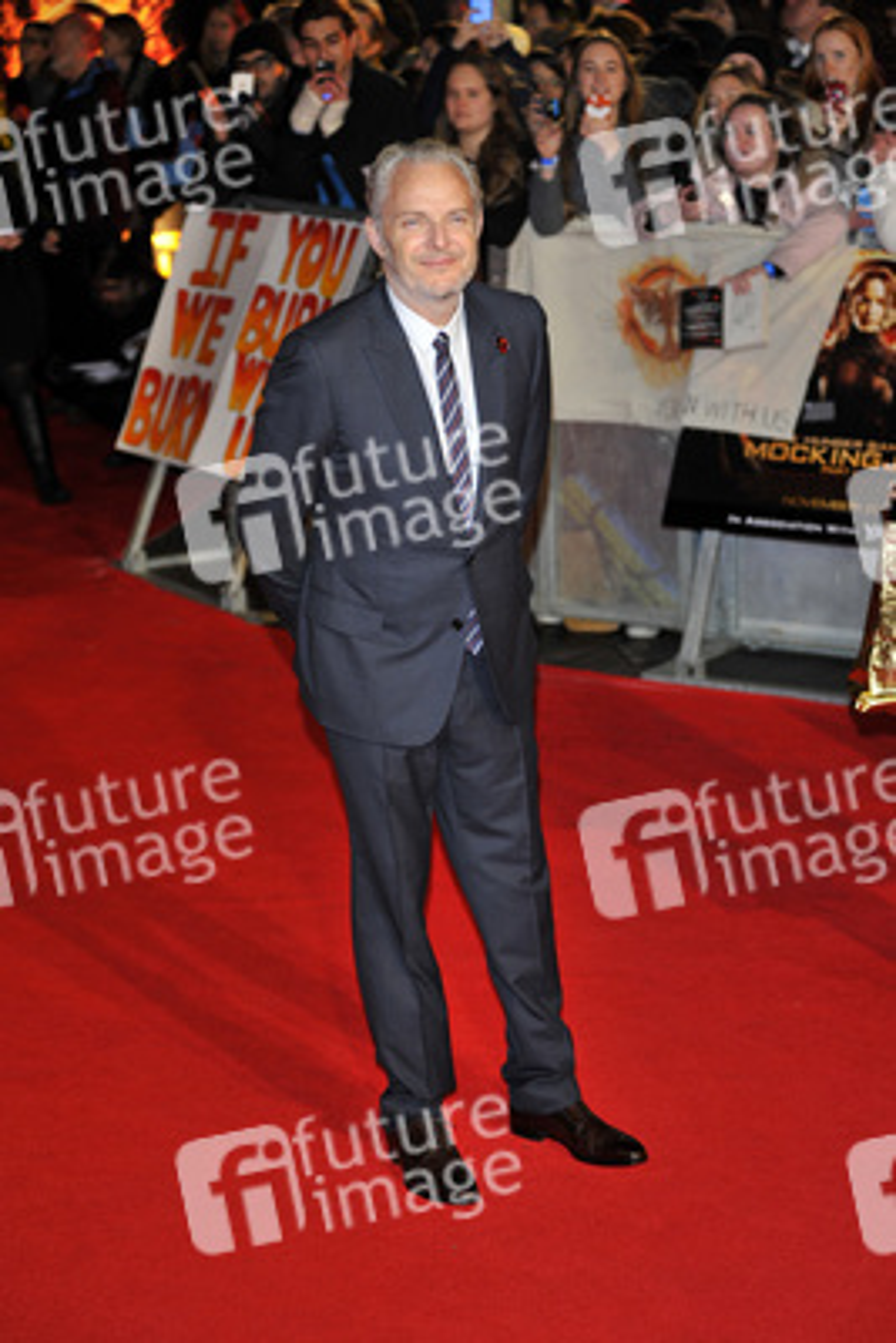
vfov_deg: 25.4
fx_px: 2984
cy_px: 672
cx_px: 448
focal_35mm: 80
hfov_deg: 17.1
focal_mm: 80
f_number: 4
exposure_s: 1/250
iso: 800
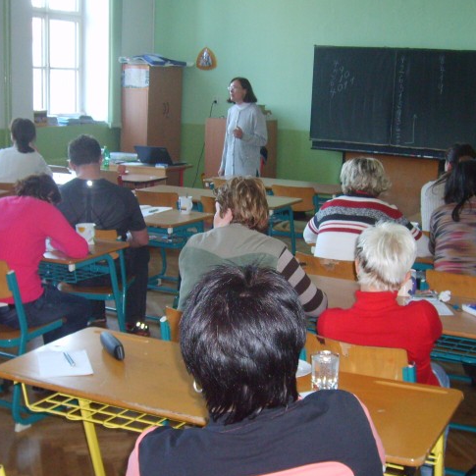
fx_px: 793
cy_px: 255
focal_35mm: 51
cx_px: 241
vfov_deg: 33.4
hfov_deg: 33.4
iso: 193
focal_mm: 5.8
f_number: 2.8
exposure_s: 1/45
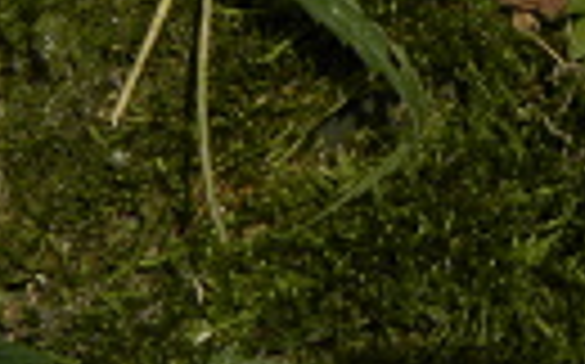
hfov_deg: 13.5
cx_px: 900
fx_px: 2310
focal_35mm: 145
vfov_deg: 8.6
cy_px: -346
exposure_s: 1/250
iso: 64
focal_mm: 6.6
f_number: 3.5
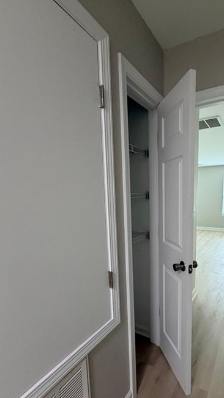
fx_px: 190
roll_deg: +0.5
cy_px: 223
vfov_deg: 92.2
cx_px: 155
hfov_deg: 59.1
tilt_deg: -8.6
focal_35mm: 18
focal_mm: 2.22
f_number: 2.2
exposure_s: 1/60
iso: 250
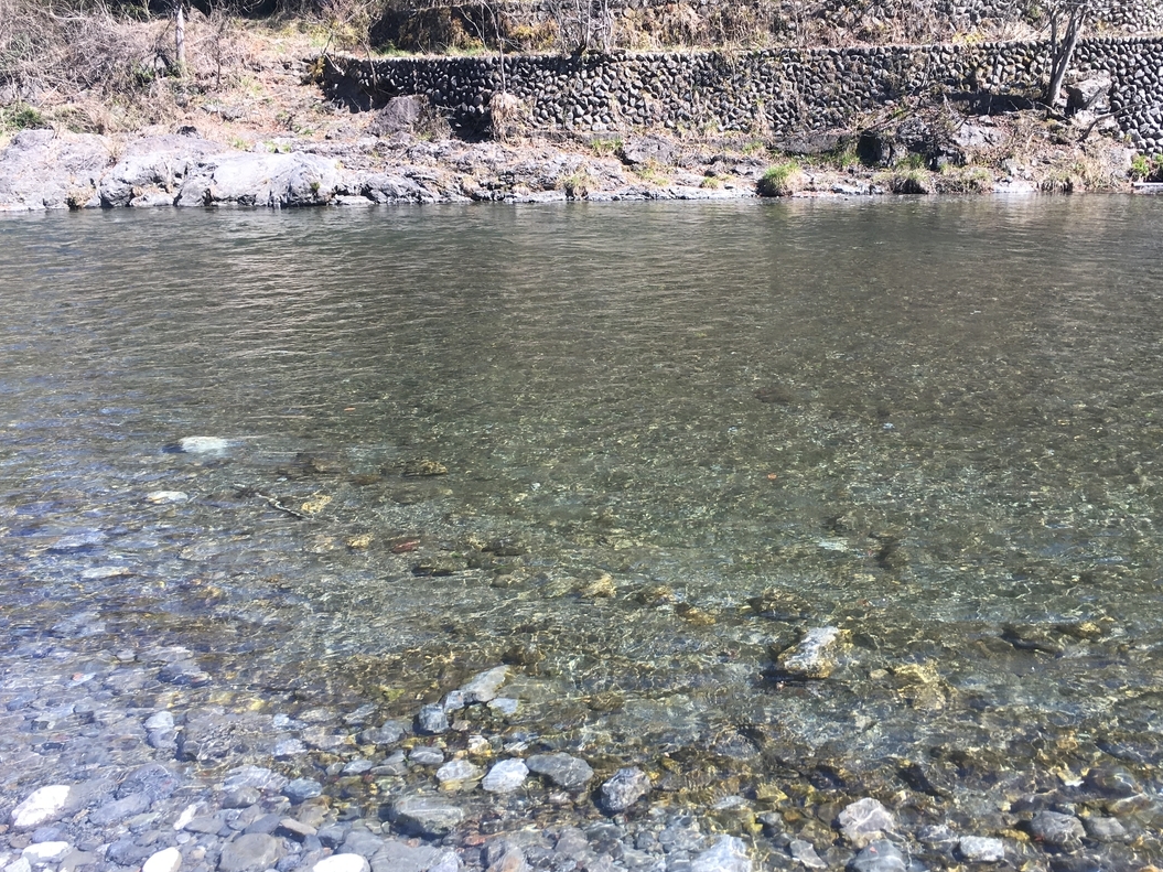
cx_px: 646
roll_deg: +2.2
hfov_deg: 55.2
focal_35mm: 33
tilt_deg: -17.6
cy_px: 413
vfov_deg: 42.9
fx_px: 1109
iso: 25
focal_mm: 4.15
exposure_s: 1/516
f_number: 2.2
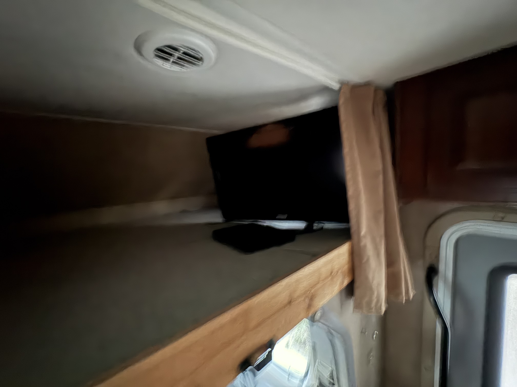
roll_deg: +0.7
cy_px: 194
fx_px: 209
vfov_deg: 85.7
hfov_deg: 102.1
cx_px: 258
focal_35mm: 14
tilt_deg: -7.4
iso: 2000
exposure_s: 1/4
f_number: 2.2
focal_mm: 2.22
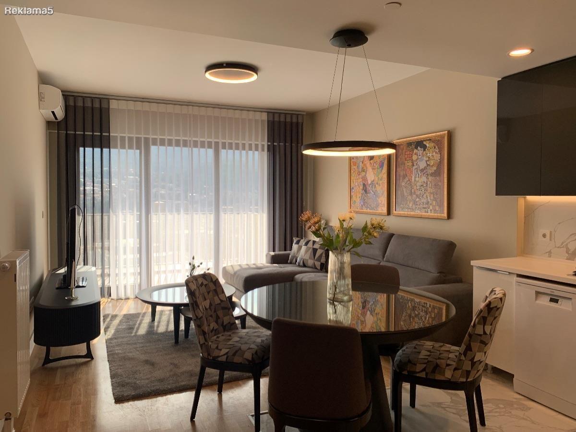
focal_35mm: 26
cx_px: 288
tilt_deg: -0.6
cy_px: 216
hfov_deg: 67.3
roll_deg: -1.1
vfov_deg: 53.1
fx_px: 433
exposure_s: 1/206
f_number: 1.8
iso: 25
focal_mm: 4.25
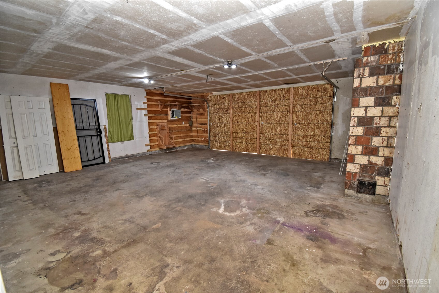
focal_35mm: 15
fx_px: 183
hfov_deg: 100.4
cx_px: 220
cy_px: 146
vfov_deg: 77.3
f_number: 5
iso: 800
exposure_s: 1/100
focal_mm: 10
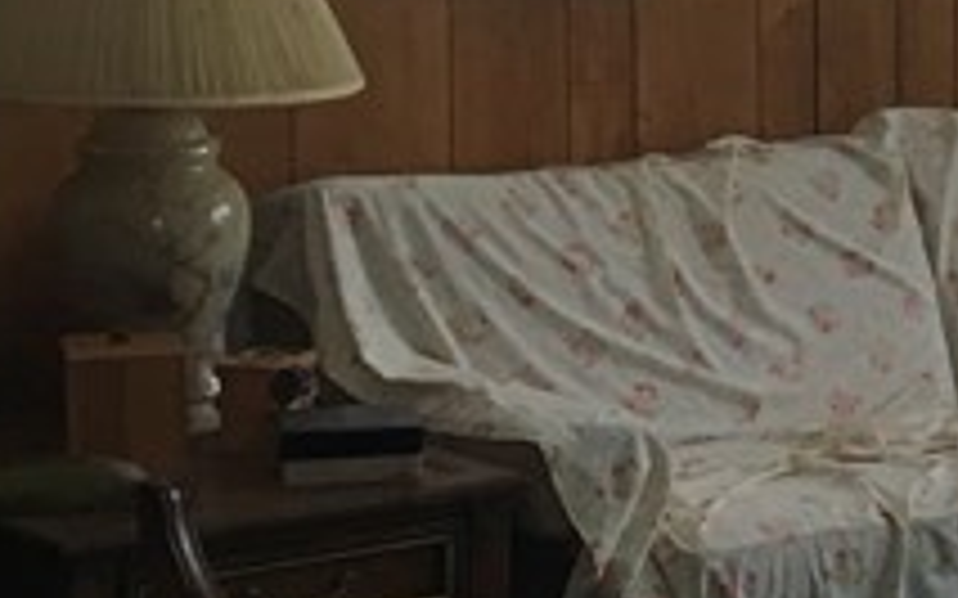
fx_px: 3863
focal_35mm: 148
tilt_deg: -8.7
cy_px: 225
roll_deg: -1.7
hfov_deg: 12.8
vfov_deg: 8.9
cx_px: 1750
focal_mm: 4.15
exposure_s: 1/30
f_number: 2.2
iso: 32
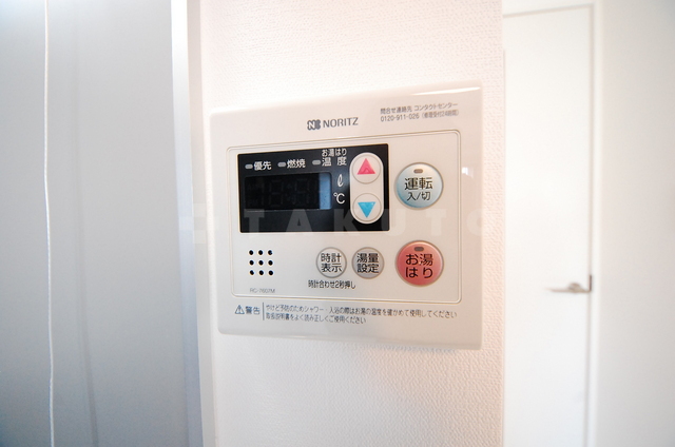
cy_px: 224
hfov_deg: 112.7
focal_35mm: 12
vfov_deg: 89.8
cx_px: 338
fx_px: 225
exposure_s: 1/80
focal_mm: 8
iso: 1600
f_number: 4.5
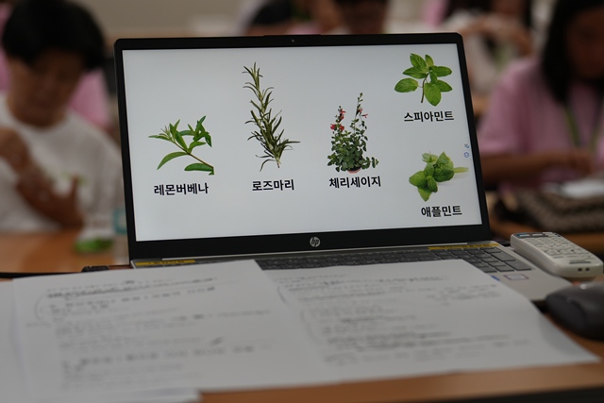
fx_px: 1376
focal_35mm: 82
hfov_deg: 24.8
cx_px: 302
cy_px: 202
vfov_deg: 16.7
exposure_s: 1/160
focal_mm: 55
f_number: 2.5
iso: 160
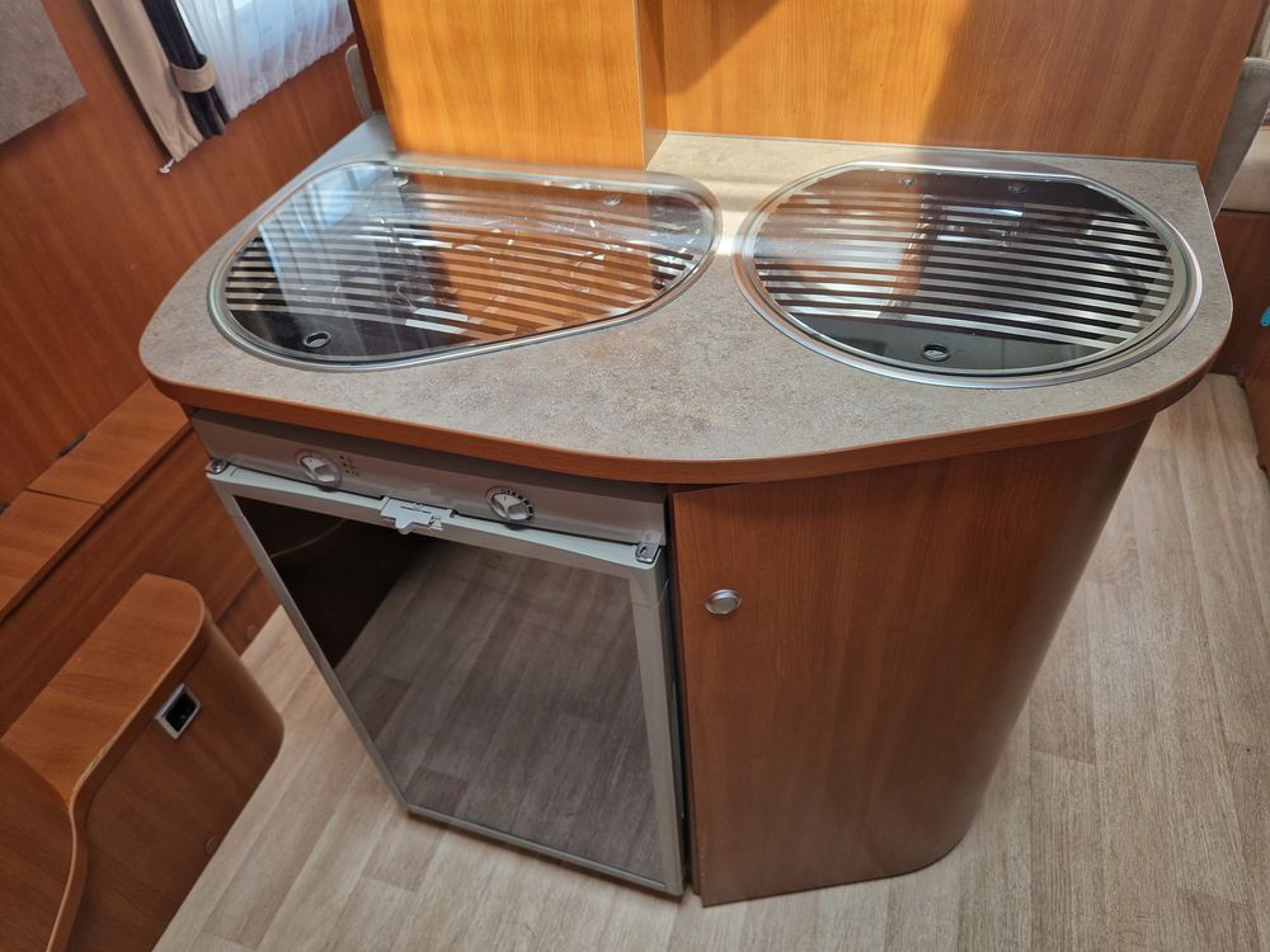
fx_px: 844
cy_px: 476
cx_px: 635
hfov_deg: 73.9
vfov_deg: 58.9
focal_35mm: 23
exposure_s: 1/180
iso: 80
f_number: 1.8
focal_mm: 5.4
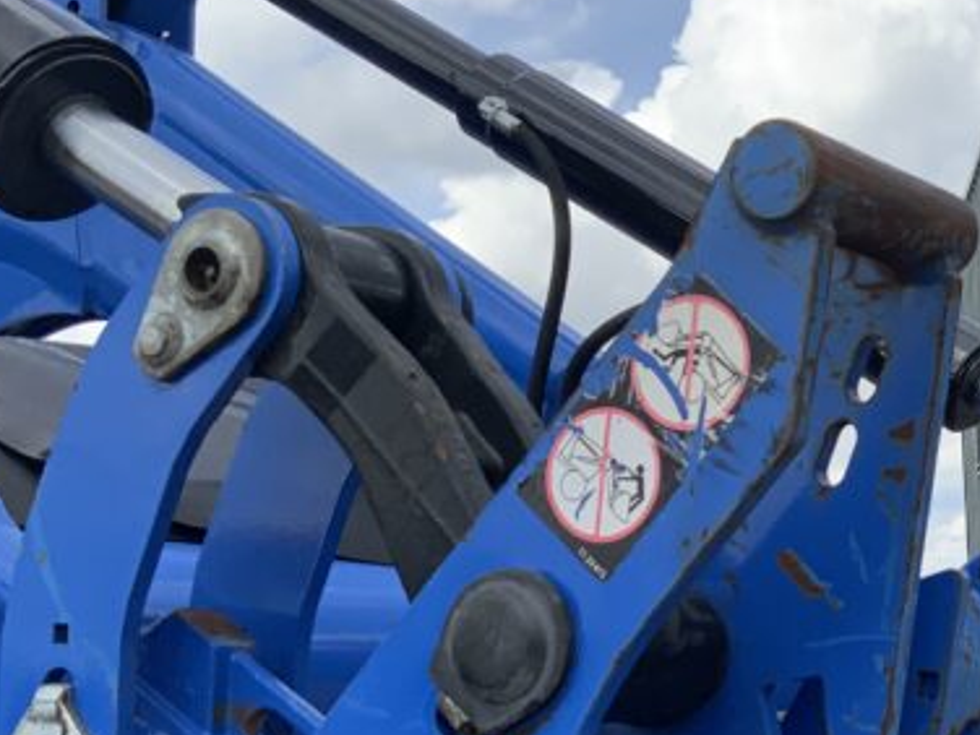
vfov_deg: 18.6
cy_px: 542
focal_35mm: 79
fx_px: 2237
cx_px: 1089
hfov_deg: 23.2
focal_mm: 3
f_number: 1.8
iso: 16
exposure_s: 1/1451
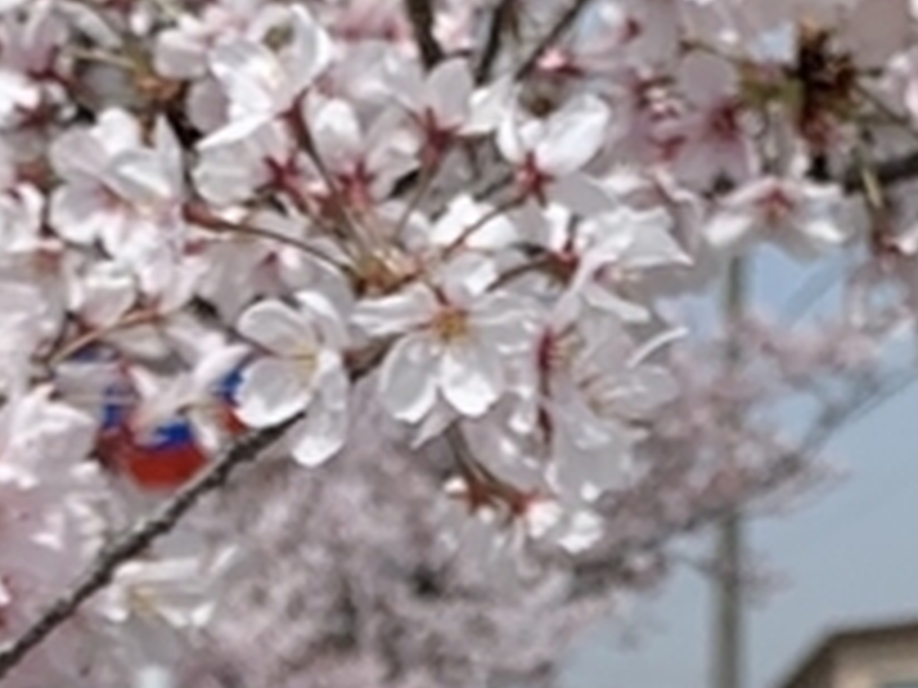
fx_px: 4057
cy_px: 1295
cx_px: 284
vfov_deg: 9.2
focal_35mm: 153
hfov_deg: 12.9
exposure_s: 1/3401
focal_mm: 4.25
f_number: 1.8
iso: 25
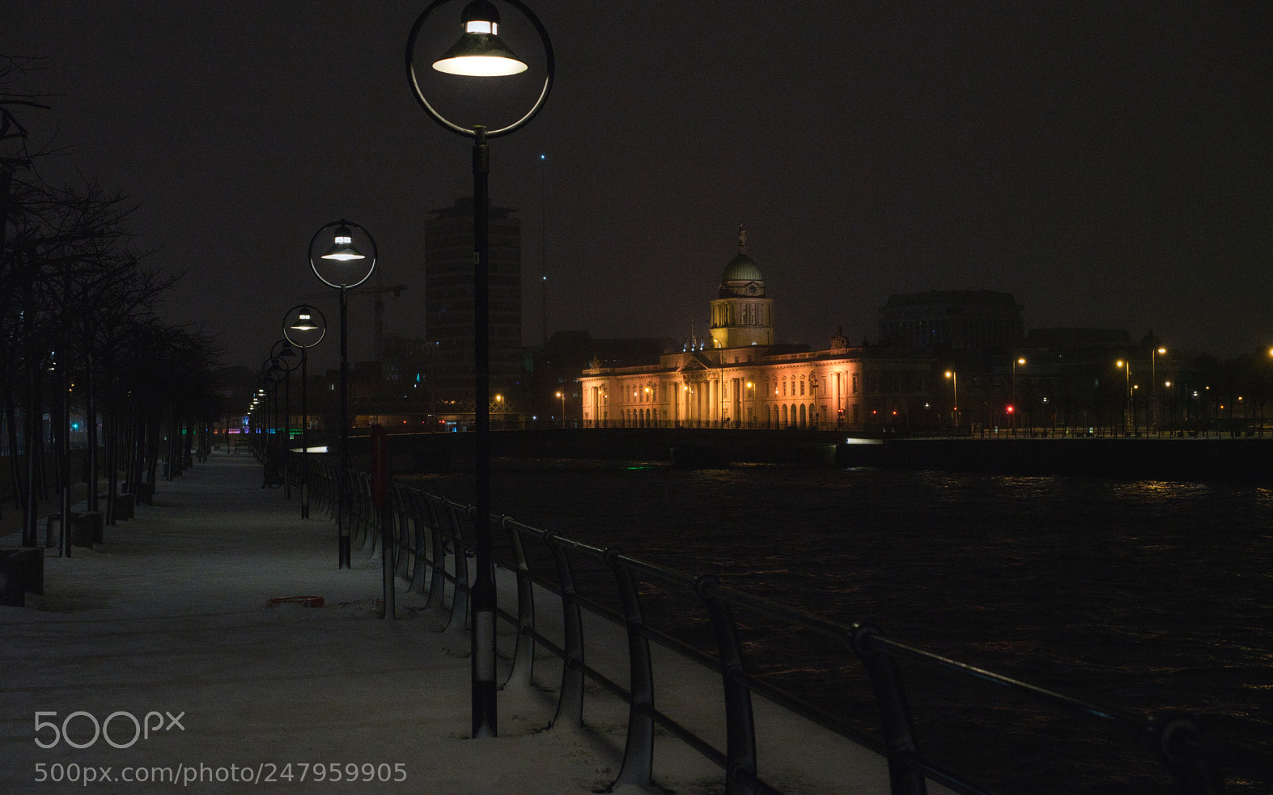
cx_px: 631
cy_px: 405
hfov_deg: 35.7
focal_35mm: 57
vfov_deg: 22.7
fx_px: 1977
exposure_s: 1/80
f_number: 6.3
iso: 6400
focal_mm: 55
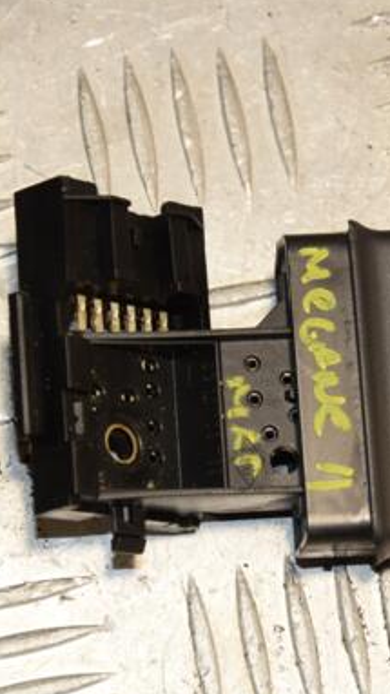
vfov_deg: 11.7
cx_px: 365
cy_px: 352
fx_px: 3403
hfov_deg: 6.5
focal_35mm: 185
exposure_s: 1/200
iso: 800
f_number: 8
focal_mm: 75
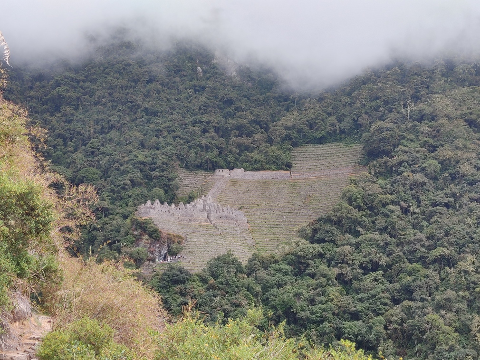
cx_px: 240
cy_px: 180
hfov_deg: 36.8
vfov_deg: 28.0
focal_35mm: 52
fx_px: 721
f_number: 1.8
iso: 50
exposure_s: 1/327
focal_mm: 5.58
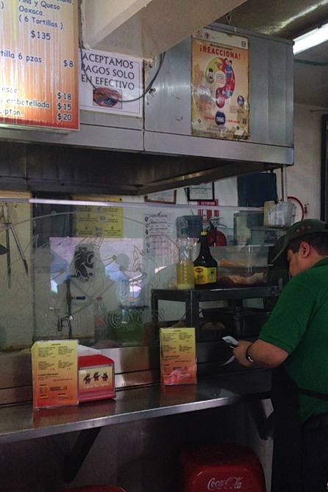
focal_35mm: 46
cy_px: 246
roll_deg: -0.5
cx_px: 178
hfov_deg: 29.2
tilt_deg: +0.6
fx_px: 629
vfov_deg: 42.7
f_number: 2.4
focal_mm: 4.12
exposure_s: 1/164
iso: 200
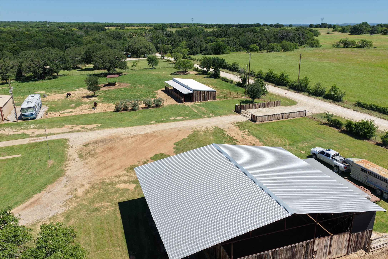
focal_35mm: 28
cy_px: 130
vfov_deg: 46.4
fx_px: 302
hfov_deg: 65.5
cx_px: 194
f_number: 2.8
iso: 100
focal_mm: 14.45
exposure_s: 1/1000
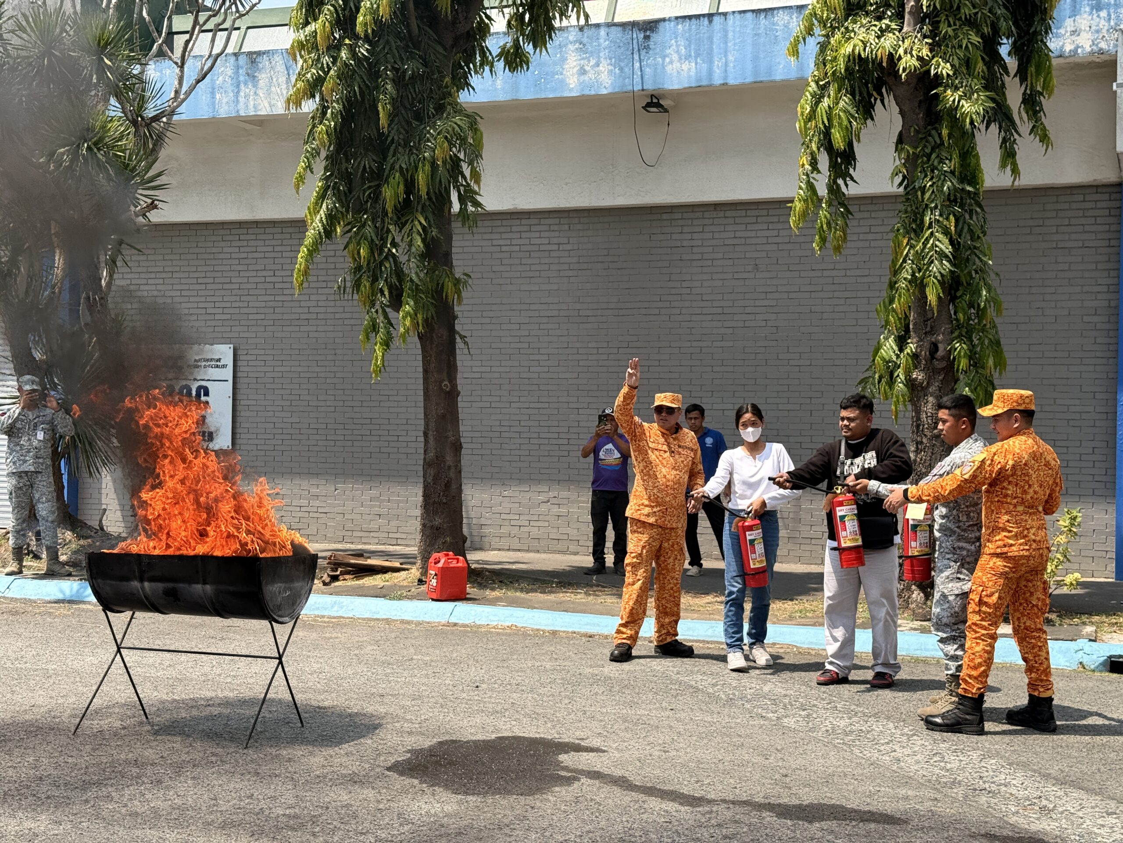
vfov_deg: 30.3
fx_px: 1557
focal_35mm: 48
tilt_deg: +1.1
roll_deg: -1.2
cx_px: 562
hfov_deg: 39.7
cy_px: 422
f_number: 1.78
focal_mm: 6.76
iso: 100
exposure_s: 1/3226
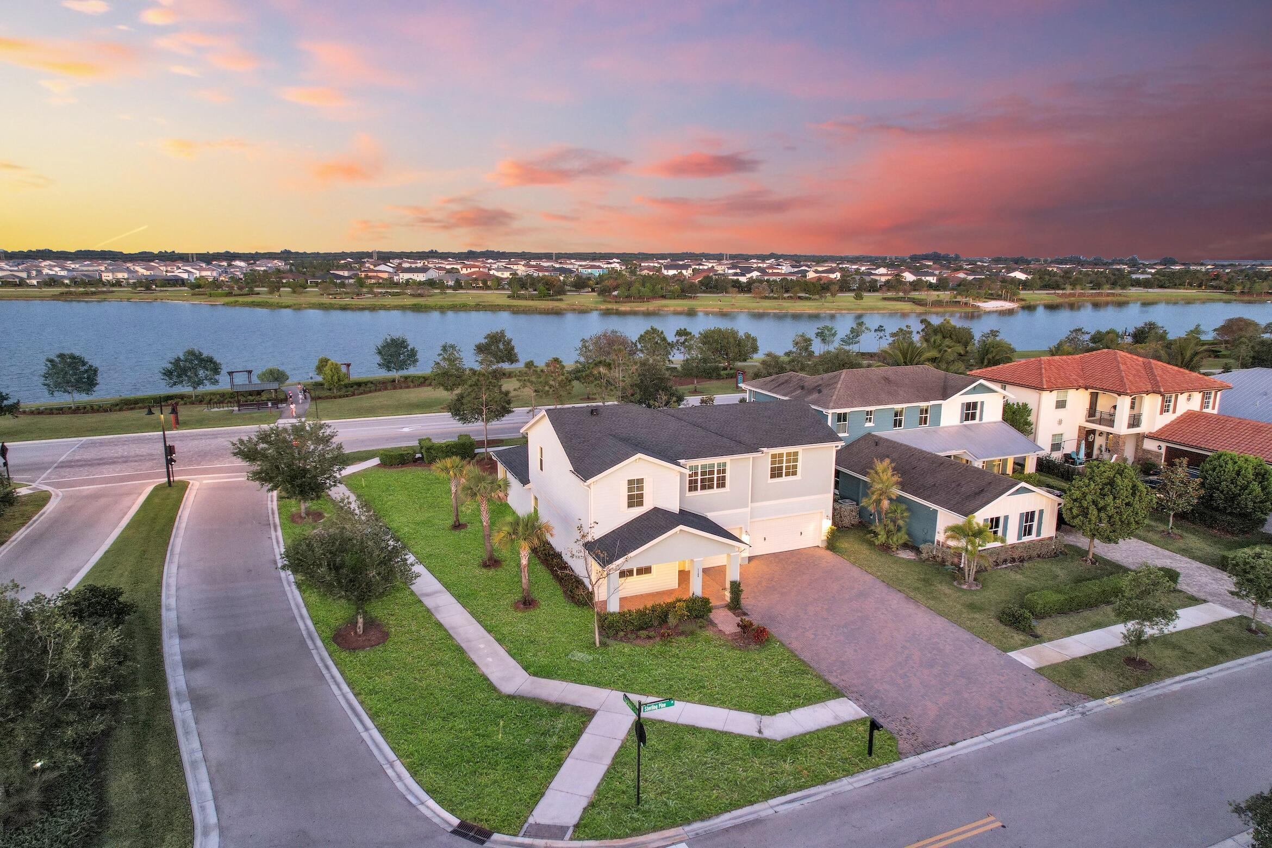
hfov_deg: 78.6
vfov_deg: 57.2
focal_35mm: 22
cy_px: 424
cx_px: 636
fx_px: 777
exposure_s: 1/15
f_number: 2.8
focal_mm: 8.38
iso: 240
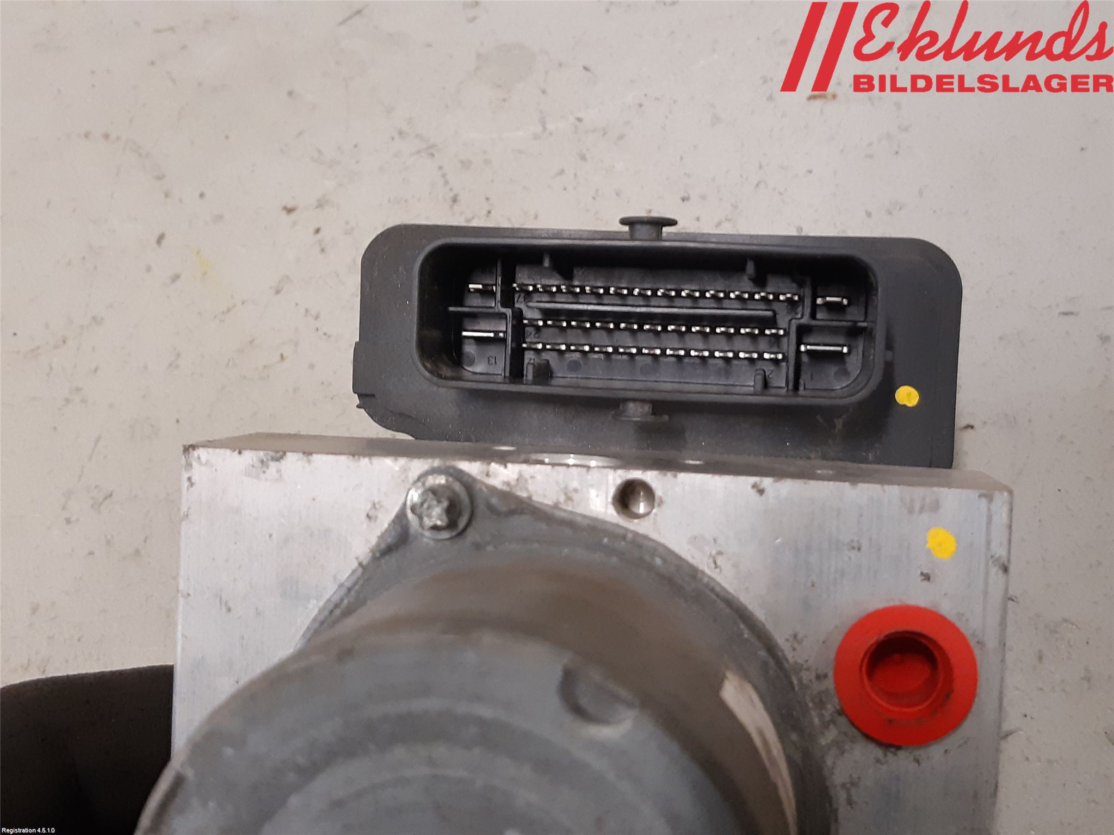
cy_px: 418
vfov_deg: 53.1
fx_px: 837
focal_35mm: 26
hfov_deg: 67.3
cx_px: 557
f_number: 1.7
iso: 250
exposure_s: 1/60
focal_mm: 3.93
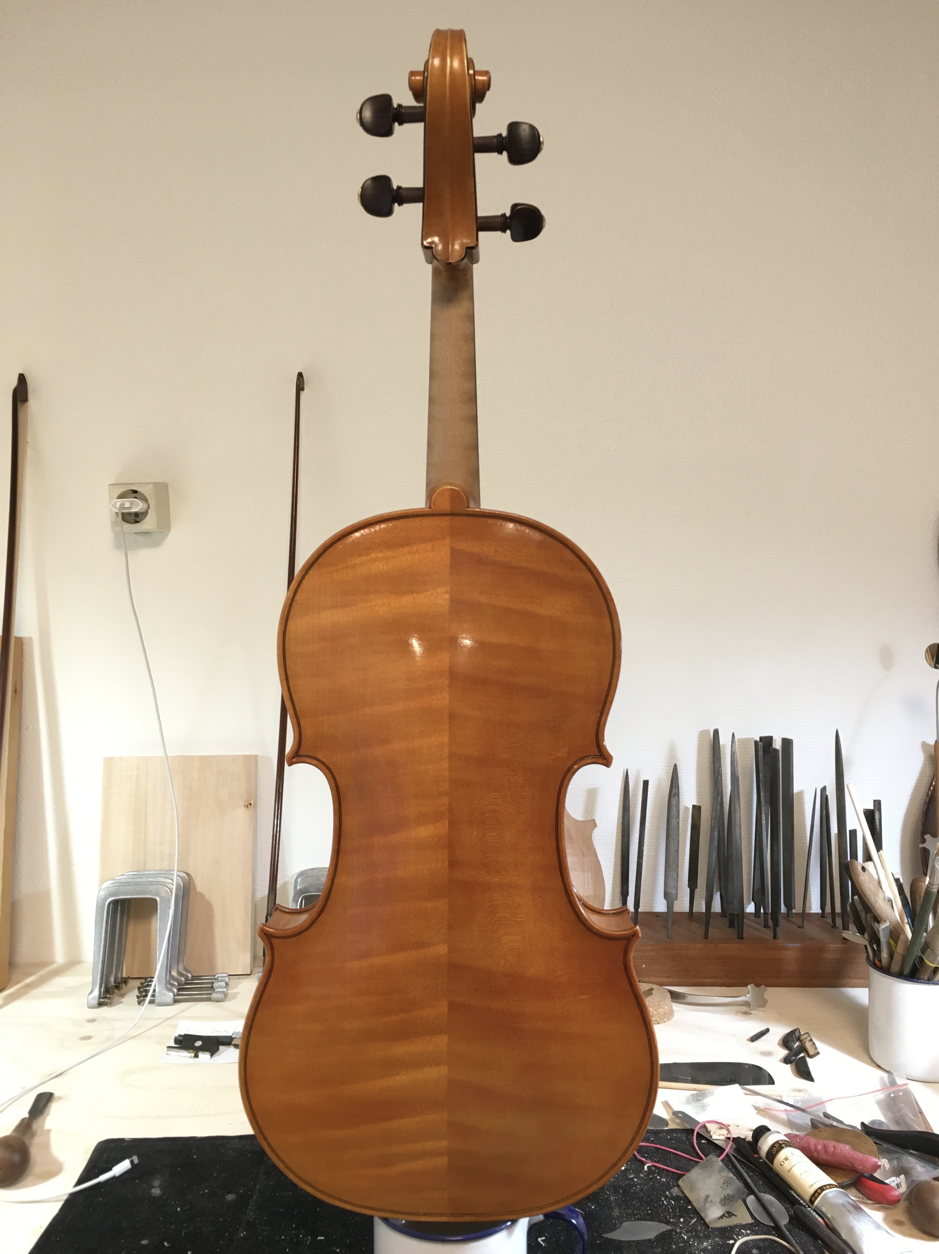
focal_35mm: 29
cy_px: 627
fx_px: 1050
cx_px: 470
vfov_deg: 61.7
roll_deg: +0.1
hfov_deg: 48.2
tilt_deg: -2.5
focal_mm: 4.15
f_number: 2.2
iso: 125
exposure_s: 1/33
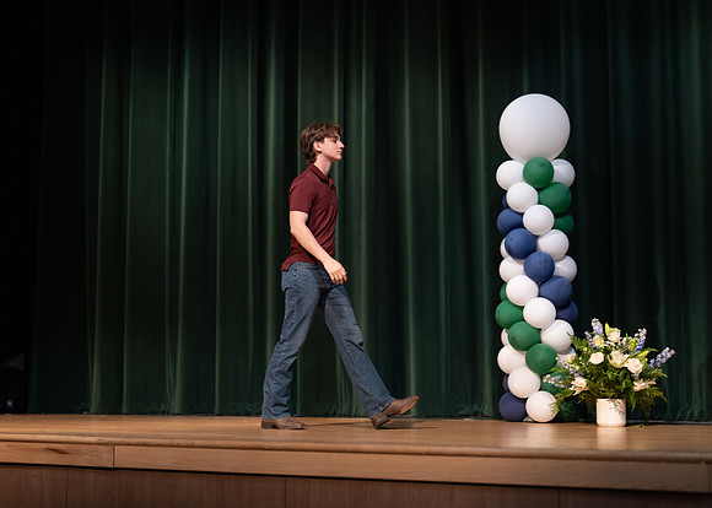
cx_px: 356
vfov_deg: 24.7
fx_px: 1163
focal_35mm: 58
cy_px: 254
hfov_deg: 34.0
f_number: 1.2
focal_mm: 50
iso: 500
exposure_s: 1/320
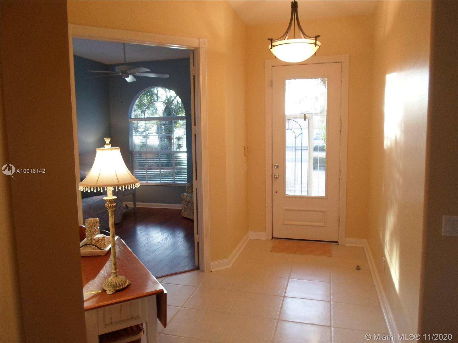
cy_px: 172
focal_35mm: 25
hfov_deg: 69.4
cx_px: 229
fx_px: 331
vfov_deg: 54.9
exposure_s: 1/30
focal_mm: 4.5
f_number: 2.5
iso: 120
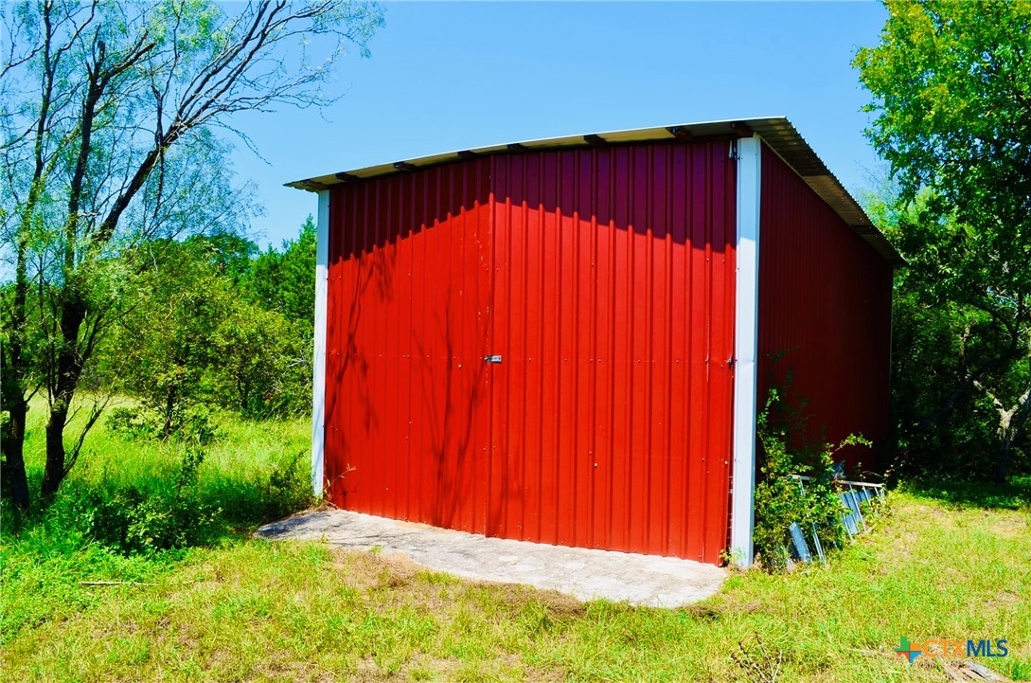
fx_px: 772
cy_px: 342
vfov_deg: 47.7
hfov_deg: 67.5
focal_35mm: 27
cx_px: 516
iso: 160
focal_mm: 18
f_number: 11
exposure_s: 1/125
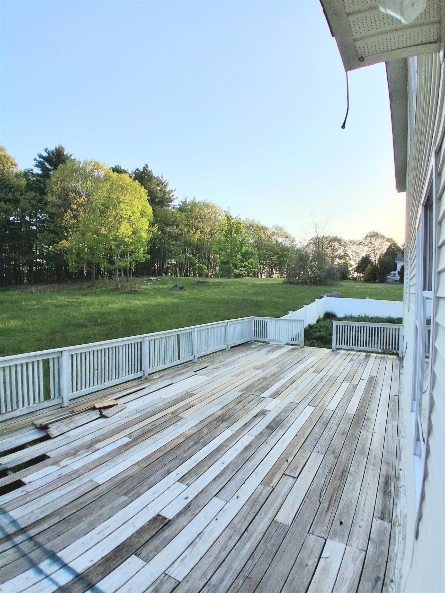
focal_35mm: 17
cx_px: 222
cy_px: 296
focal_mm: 1.4
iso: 50
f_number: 2.2
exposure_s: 1/1111
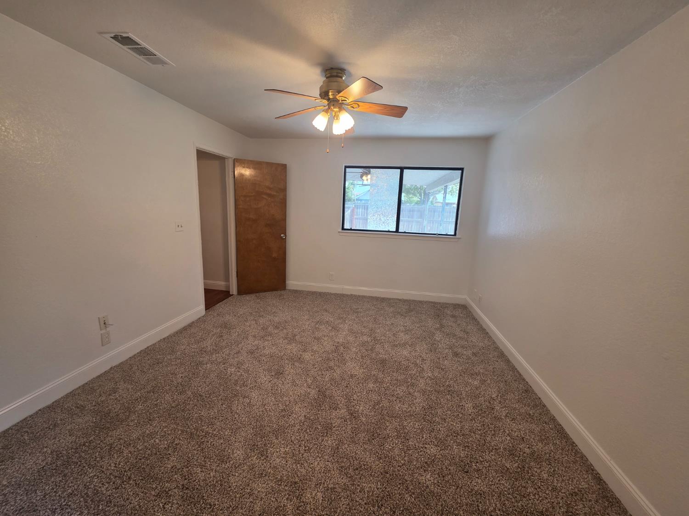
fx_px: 259
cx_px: 344
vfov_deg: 89.9
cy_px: 258
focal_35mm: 13
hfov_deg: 106.2
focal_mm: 2.2
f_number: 1.9
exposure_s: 1/120
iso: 160
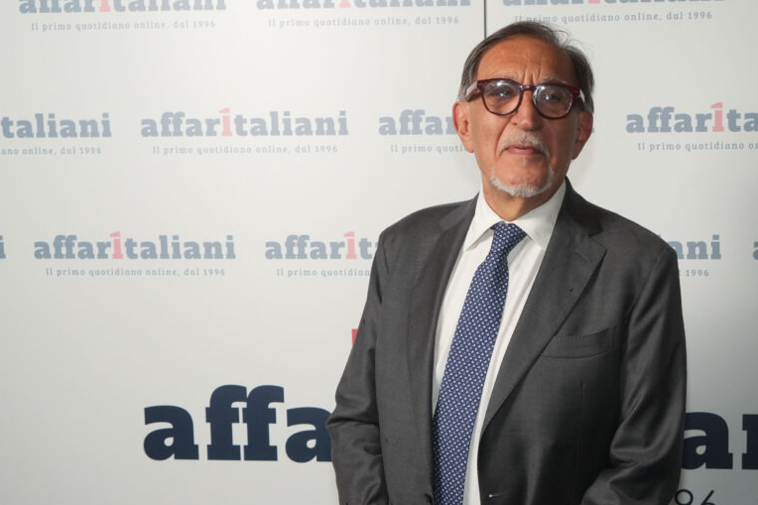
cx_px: 526
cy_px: 332
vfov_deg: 24.5
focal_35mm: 55
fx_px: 1158
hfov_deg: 35.8
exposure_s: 1/160
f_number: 6.3
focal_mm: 35
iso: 1600
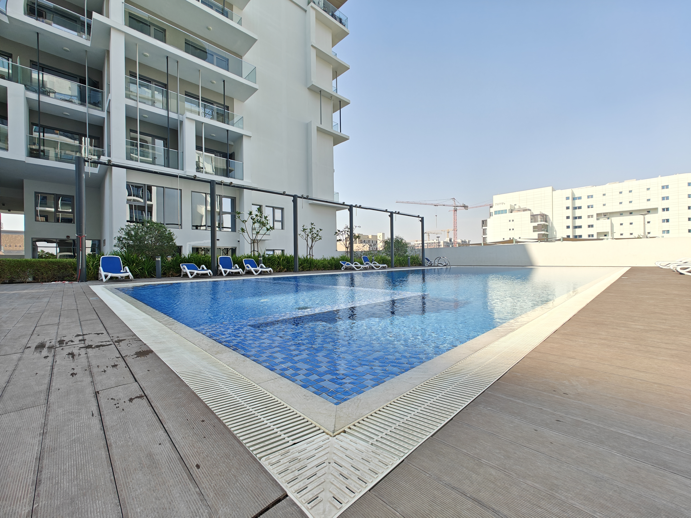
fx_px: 279
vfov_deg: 85.7
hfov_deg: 102.1
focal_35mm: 14
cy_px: 259
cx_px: 346
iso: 64
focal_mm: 2.59
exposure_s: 1/806
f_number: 2.2
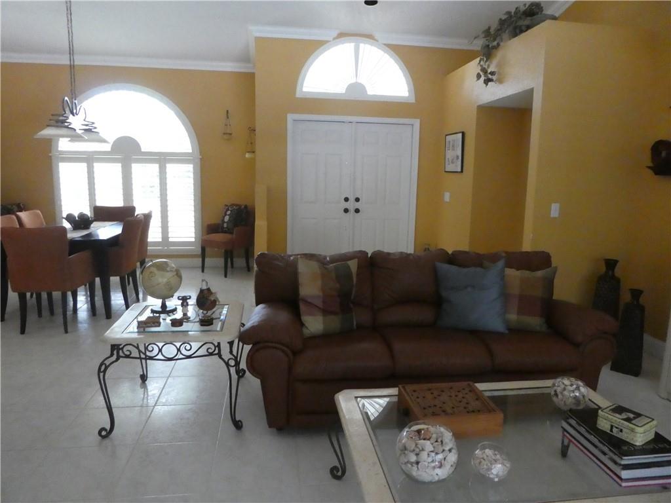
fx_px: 465
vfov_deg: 56.8
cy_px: 252
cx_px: 336
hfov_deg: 71.6
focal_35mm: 24
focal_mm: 4.3
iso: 1600
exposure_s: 1/60
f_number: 3.3
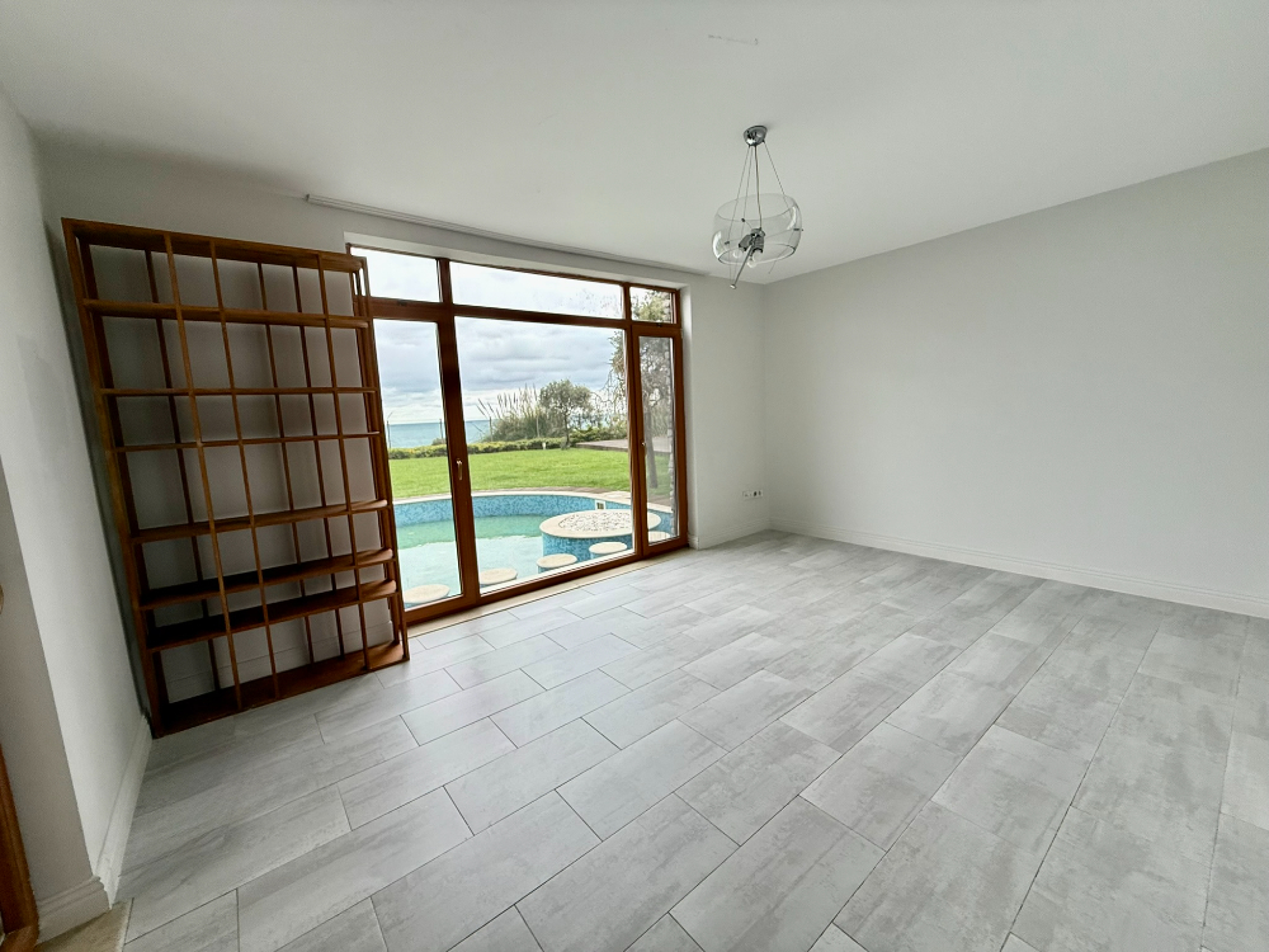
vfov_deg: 85.7
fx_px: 513
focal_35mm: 14
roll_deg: +2.6
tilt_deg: -7.1
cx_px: 634
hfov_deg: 102.1
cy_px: 476
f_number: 2.2
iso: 80
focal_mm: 2.22
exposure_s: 1/99
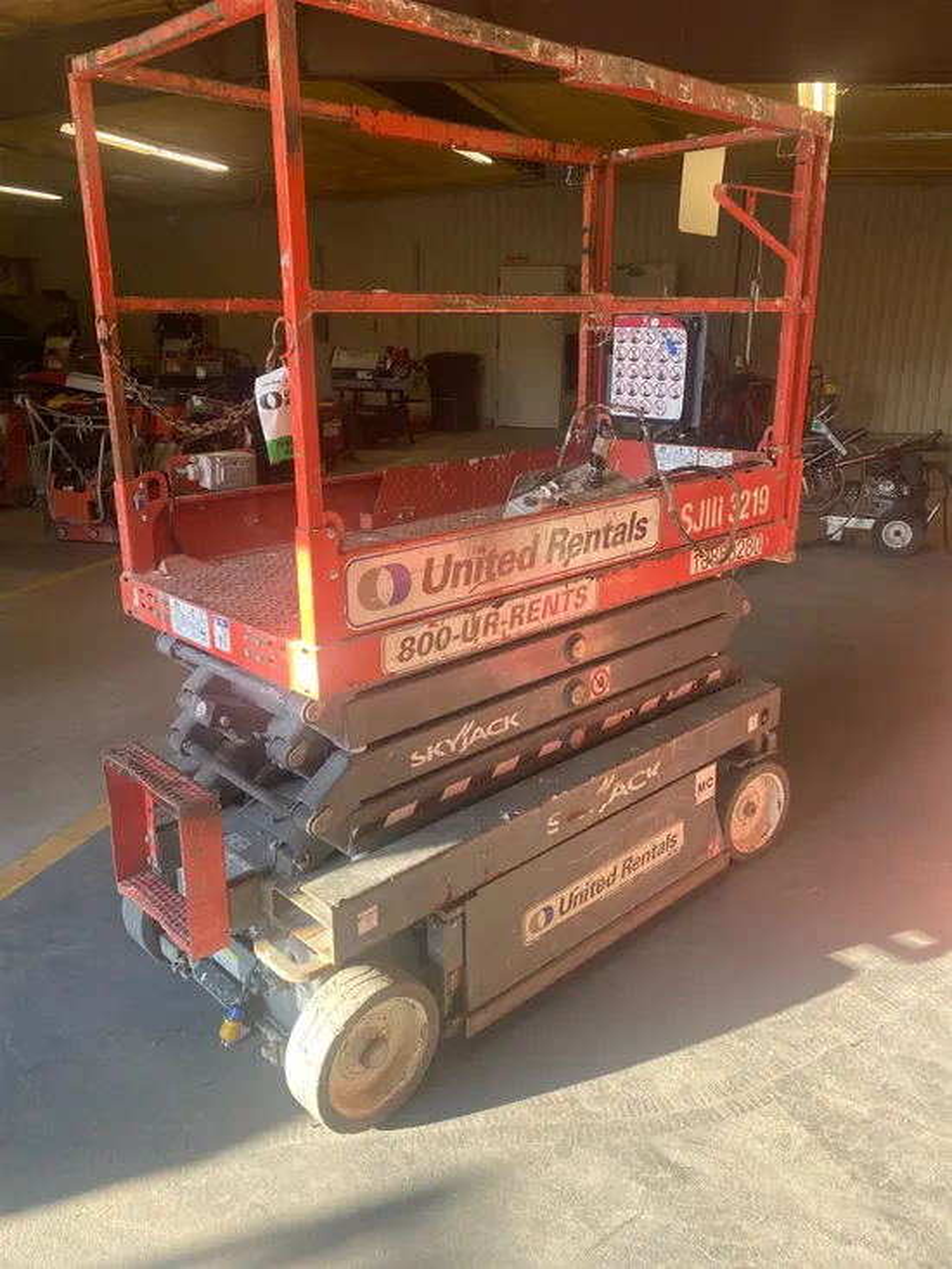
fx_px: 953
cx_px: 476
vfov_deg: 67.3
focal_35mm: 26
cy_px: 634
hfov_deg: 53.1
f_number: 1.8
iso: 64
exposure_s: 1/121
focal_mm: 4.25
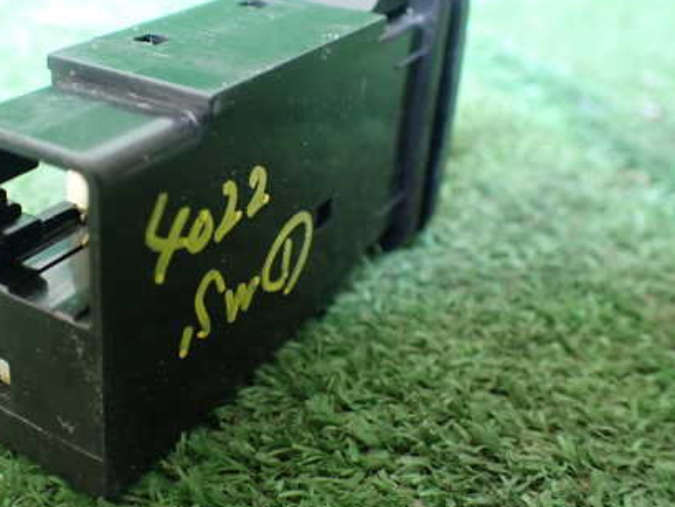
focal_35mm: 44
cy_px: 216
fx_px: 858
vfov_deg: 32.8
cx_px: 215
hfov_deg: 42.2
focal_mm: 5.4
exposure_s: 1/60
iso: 800
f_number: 2.3
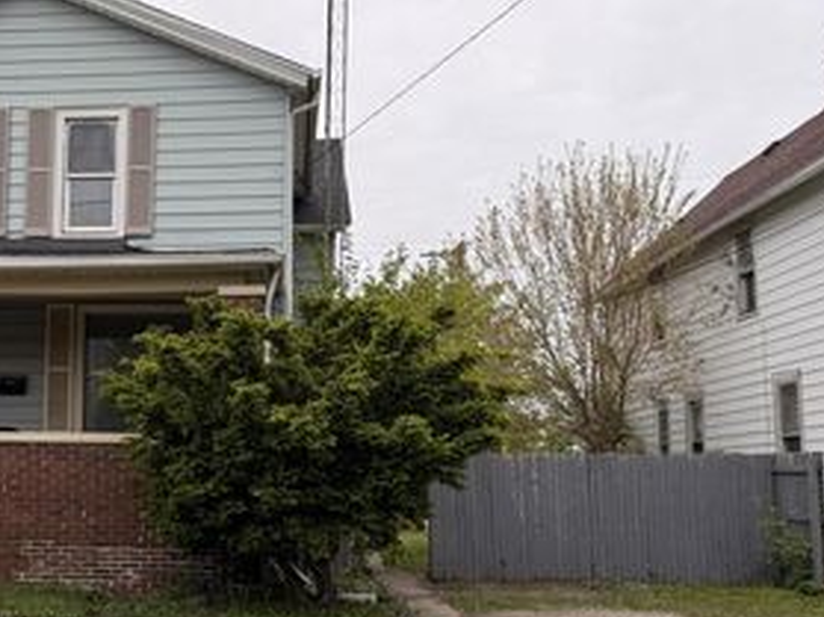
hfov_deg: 41.9
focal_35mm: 43
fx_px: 1023
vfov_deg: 33.5
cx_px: 162
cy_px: 362
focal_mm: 6.76
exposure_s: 1/4673
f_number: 1.78
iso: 80
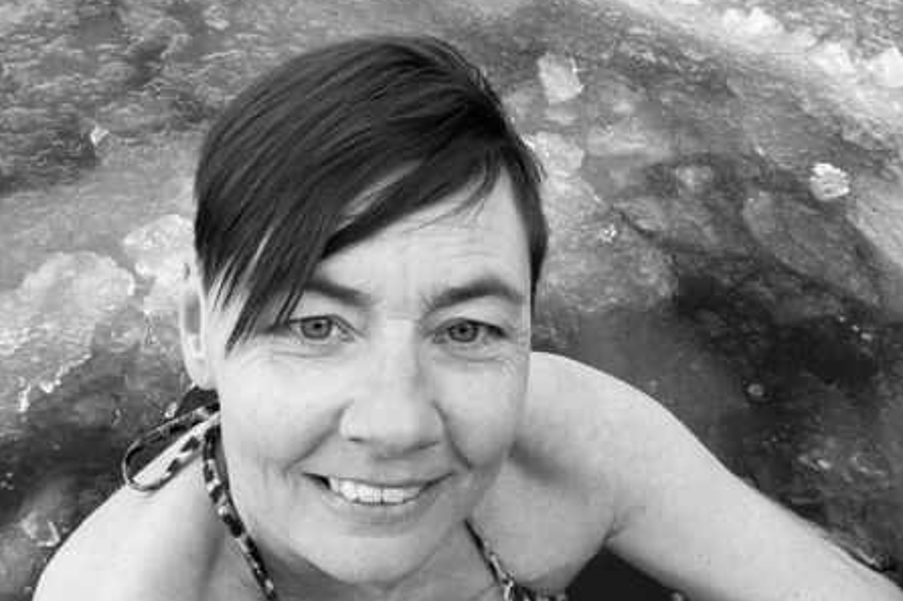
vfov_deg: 31.8
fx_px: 1053
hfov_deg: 46.4
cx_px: 454
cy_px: 255
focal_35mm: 42
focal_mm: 2.71
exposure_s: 1/121
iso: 32
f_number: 2.2
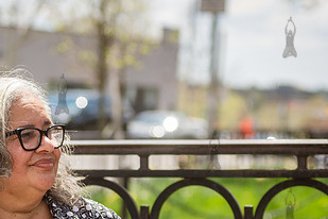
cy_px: 199
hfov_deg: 11.5
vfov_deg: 7.7
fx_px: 1622
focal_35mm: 178
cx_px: 26
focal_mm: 80
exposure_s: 1/500
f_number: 4
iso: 100
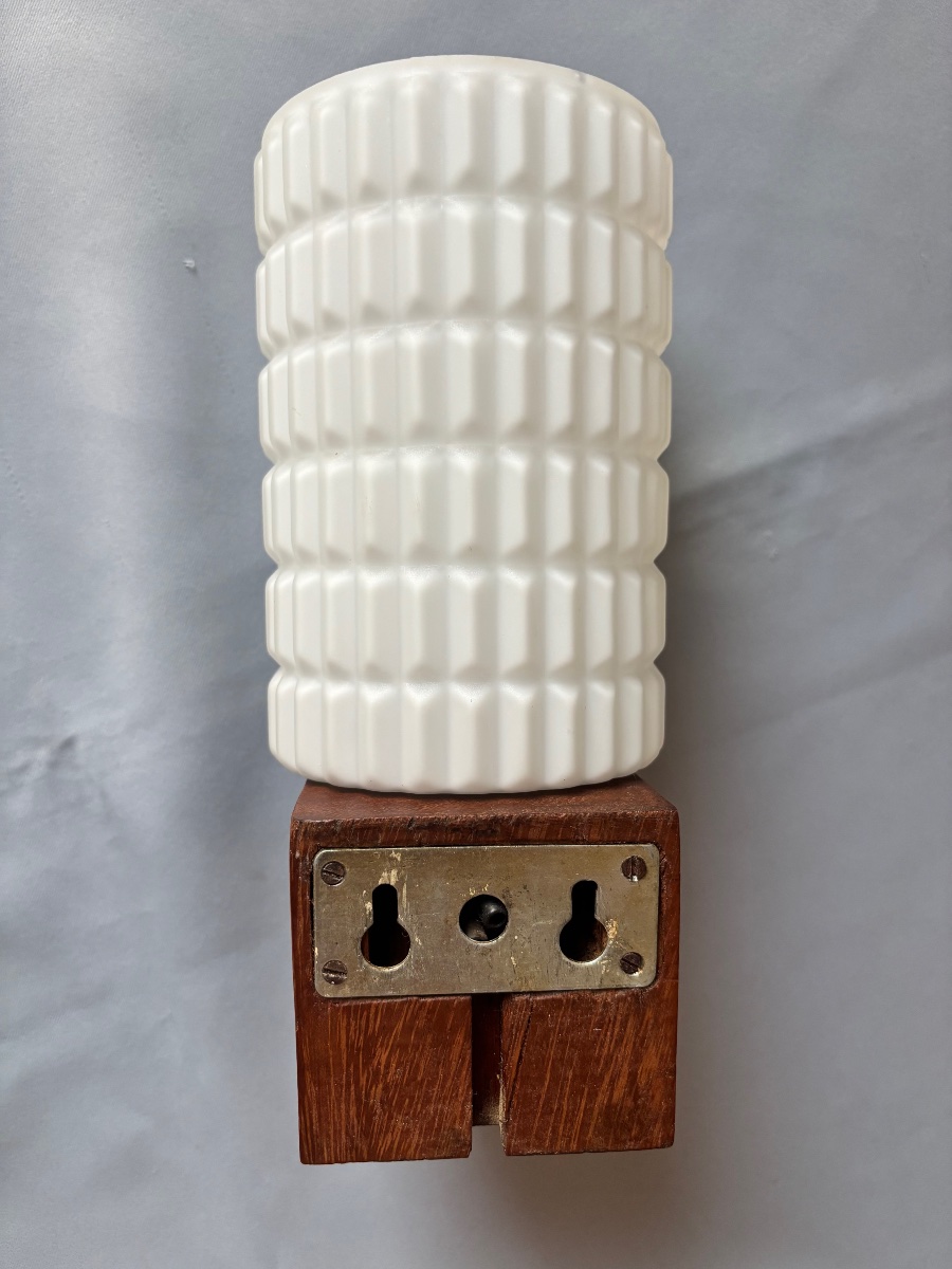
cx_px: 476
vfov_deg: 67.3
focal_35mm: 26
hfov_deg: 53.1
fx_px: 953
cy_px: 634
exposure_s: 1/113
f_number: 1.6
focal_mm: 5.96
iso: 125
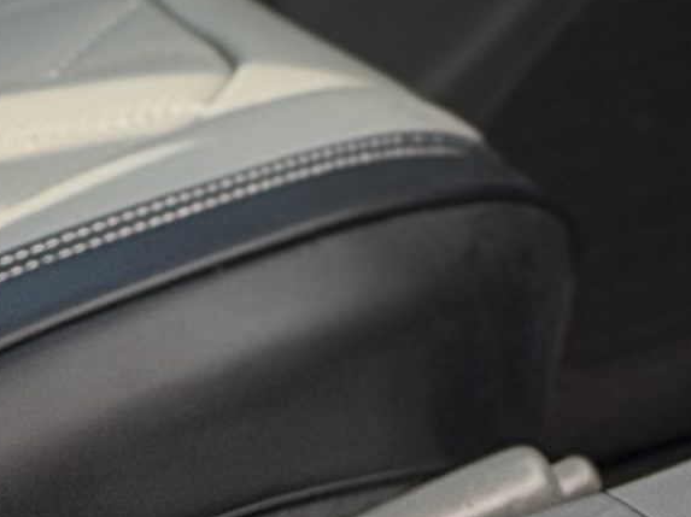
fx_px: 6743
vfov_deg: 4.3
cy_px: -865
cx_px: 2085
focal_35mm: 338
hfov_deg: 5.5
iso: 64
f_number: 1.78
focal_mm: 6.76
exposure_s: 1/278
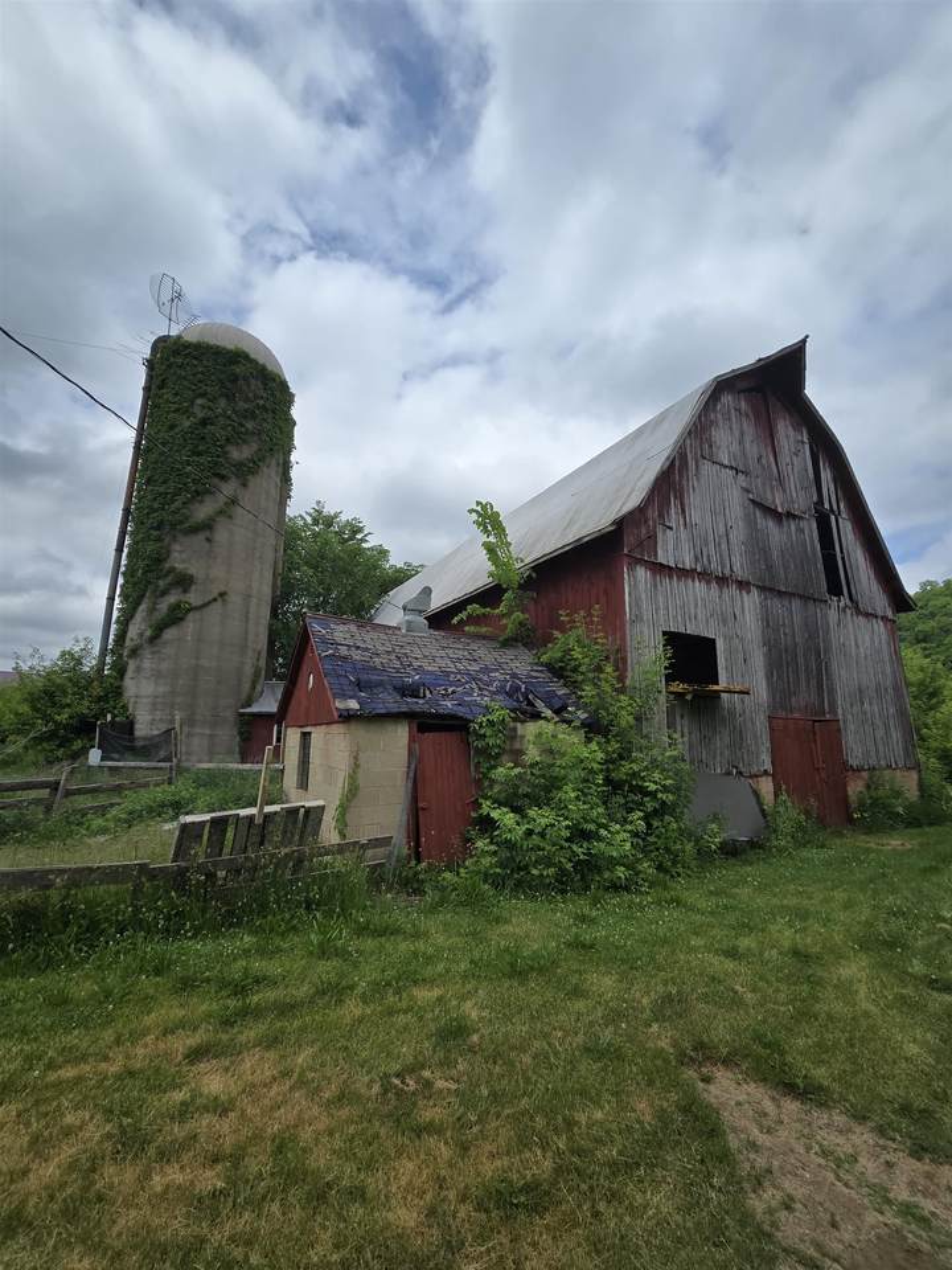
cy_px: 635
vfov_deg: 106.2
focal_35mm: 13
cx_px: 476
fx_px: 477
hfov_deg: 89.9
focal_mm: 2.2
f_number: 2.2
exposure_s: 1/3882
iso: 50
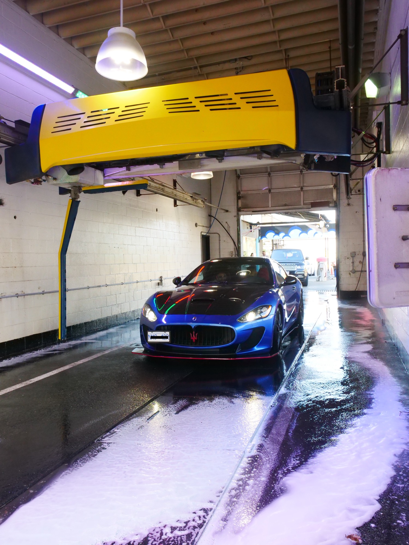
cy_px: 272
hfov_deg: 46.8
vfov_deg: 60.0
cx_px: 204
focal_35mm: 30
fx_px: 473
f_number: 5.6
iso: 1600
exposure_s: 1/250
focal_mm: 15
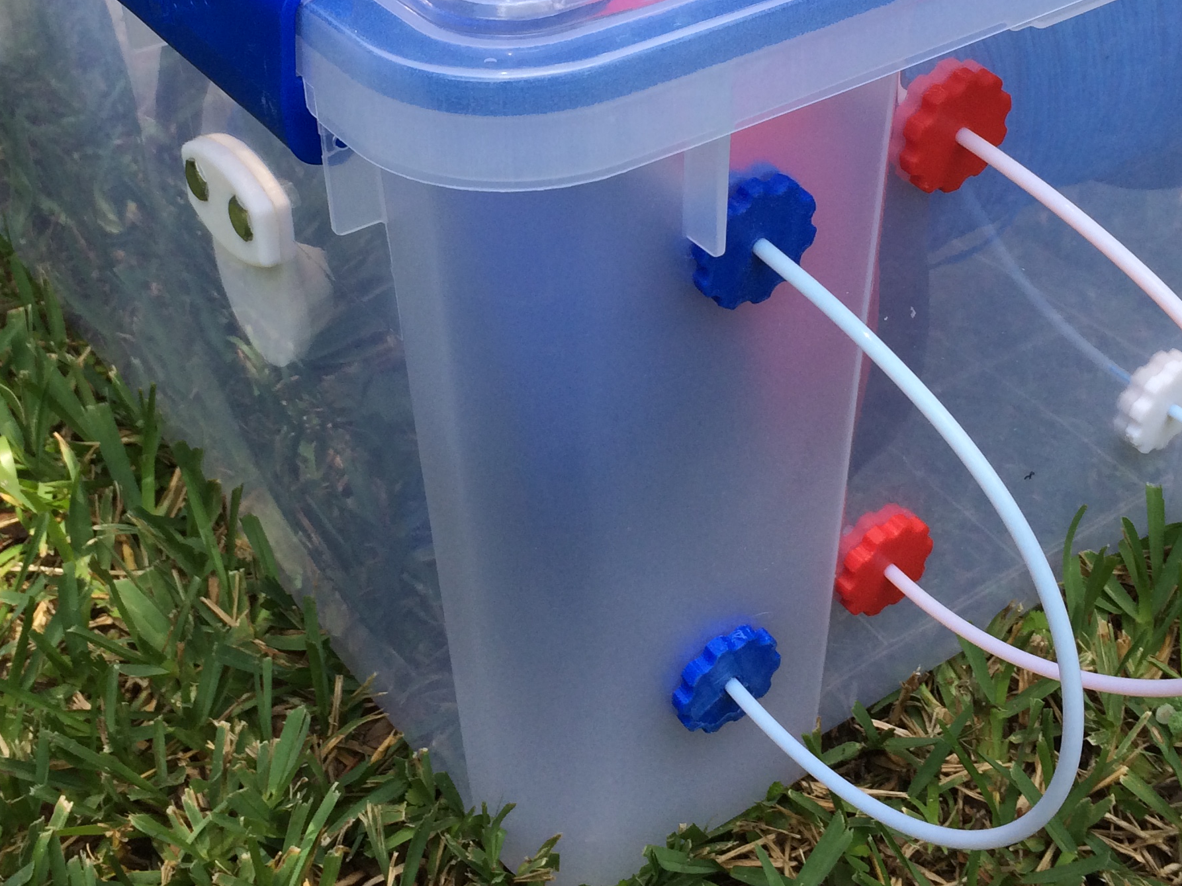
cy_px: 197
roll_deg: +1.5
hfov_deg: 36.2
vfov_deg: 27.1
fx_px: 1809
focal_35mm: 53
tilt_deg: -32.9
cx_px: 627
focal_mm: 4.15
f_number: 2.2
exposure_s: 1/483
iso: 32
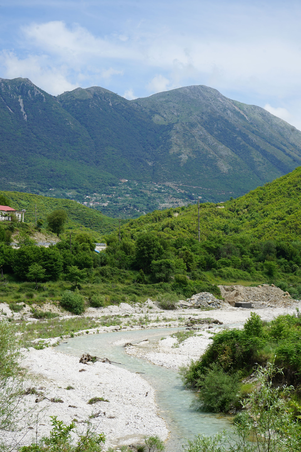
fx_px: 828
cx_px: 150
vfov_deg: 30.5
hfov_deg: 20.6
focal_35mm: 66
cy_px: 226
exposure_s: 1/160
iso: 100
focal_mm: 66
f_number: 11
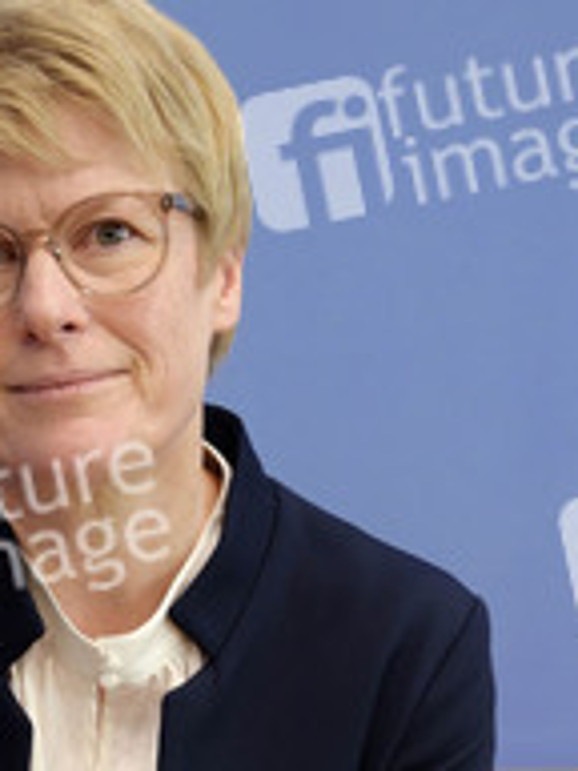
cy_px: 739
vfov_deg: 19.9
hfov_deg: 15.3
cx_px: 80
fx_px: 2137
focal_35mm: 96
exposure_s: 1/400
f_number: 6.3
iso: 3200
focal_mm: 48
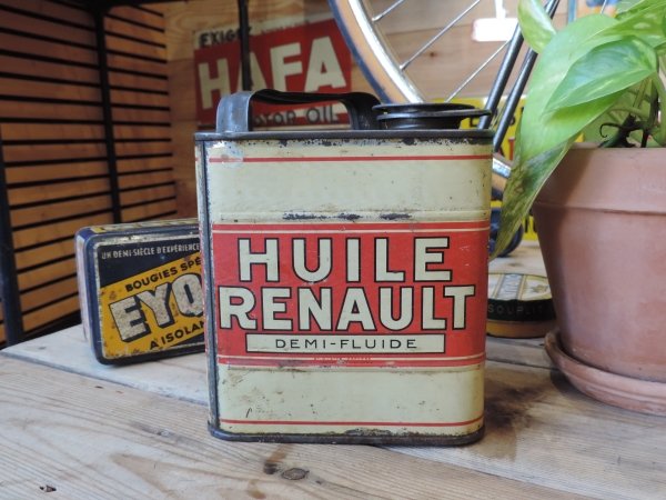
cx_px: 333
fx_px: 635
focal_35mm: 33
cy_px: 250
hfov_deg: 55.4
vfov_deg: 42.9
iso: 400
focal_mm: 5.8
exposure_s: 1/30
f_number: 3.2
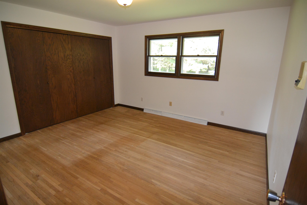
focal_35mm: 18
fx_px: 153
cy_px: 102
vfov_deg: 67.4
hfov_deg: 90.0
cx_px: 154
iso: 1600
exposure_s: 1/60
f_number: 4
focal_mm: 12
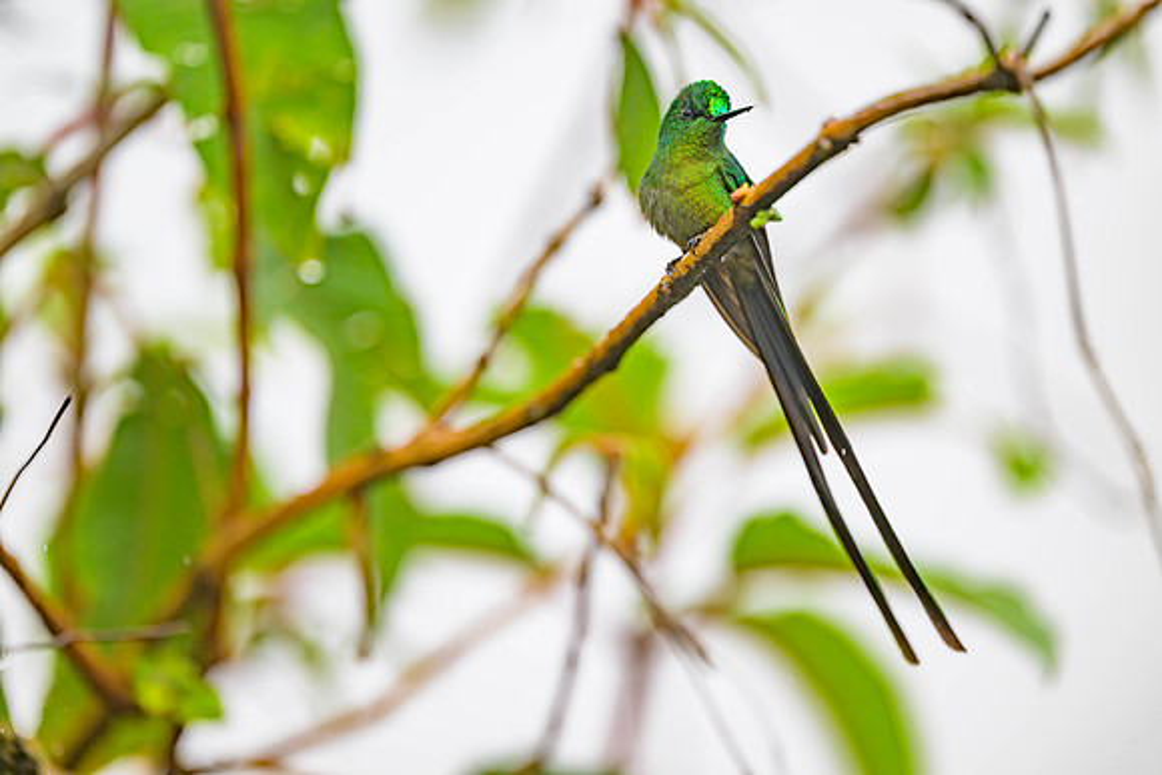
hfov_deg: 5.2
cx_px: 581
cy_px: 388
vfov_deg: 3.4
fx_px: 12914
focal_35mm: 400
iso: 320
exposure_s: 1/2000
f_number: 2.8
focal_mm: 400
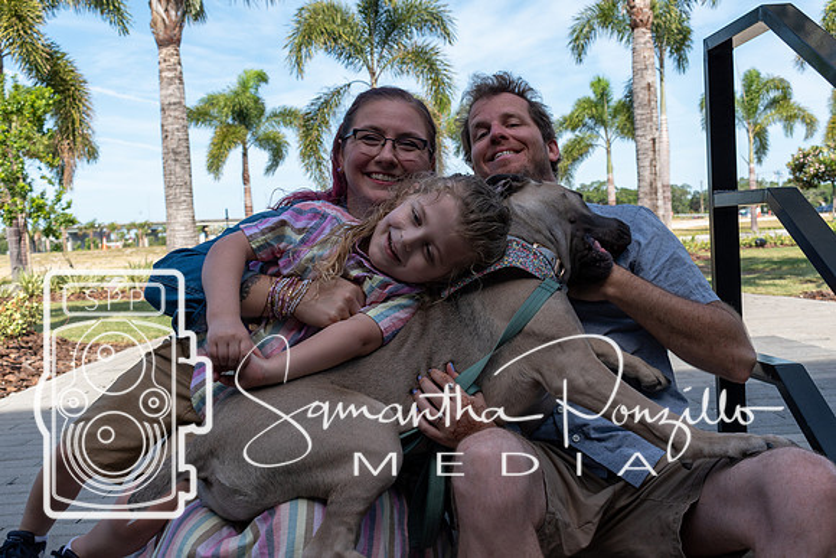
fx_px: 941
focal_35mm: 40
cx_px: 418
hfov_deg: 47.9
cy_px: 279
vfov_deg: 33.0
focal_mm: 27
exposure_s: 1/320
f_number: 9
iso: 200
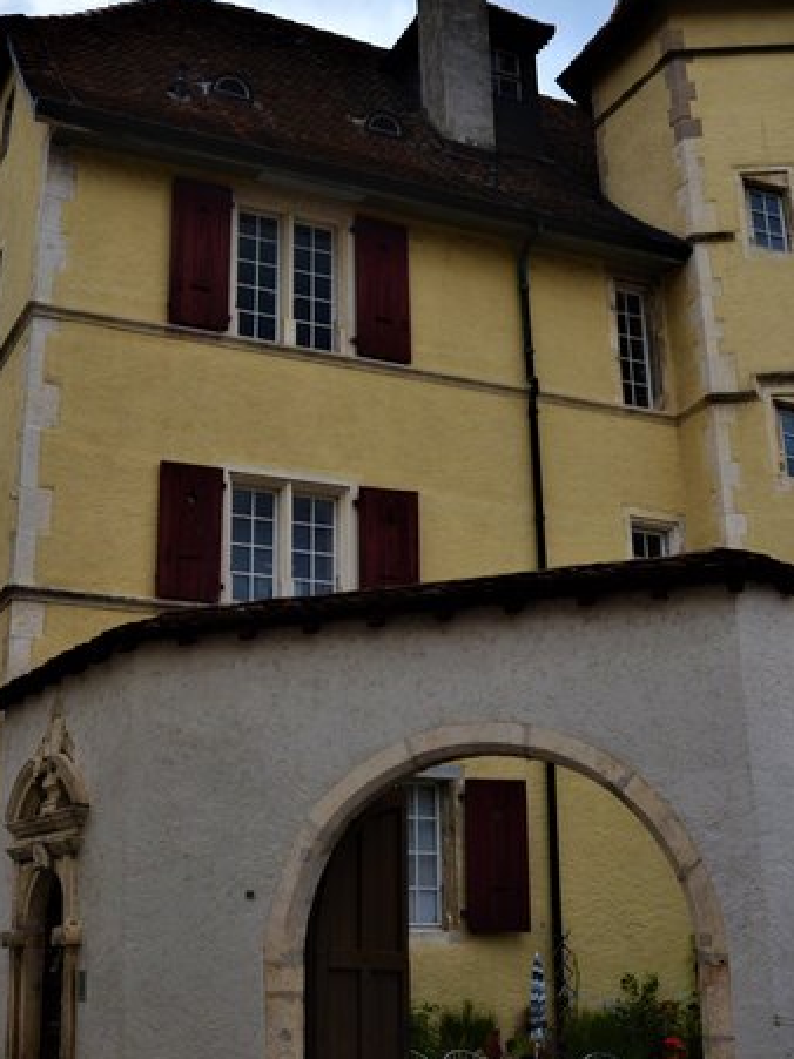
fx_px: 1407
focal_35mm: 46
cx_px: 331
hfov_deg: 31.4
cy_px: 390
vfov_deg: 40.9
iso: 400
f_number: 9
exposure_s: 1/160
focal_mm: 18
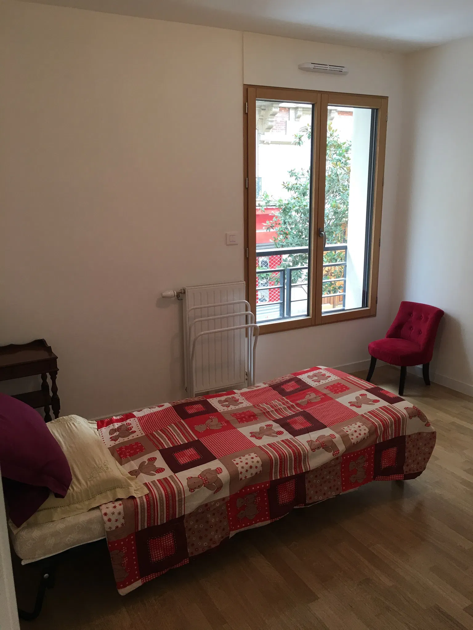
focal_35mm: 29
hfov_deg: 48.2
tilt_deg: -12.3
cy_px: 315
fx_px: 528
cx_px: 236
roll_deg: -0.8
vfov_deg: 61.7
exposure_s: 1/33
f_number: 2.2
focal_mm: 4.15
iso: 40
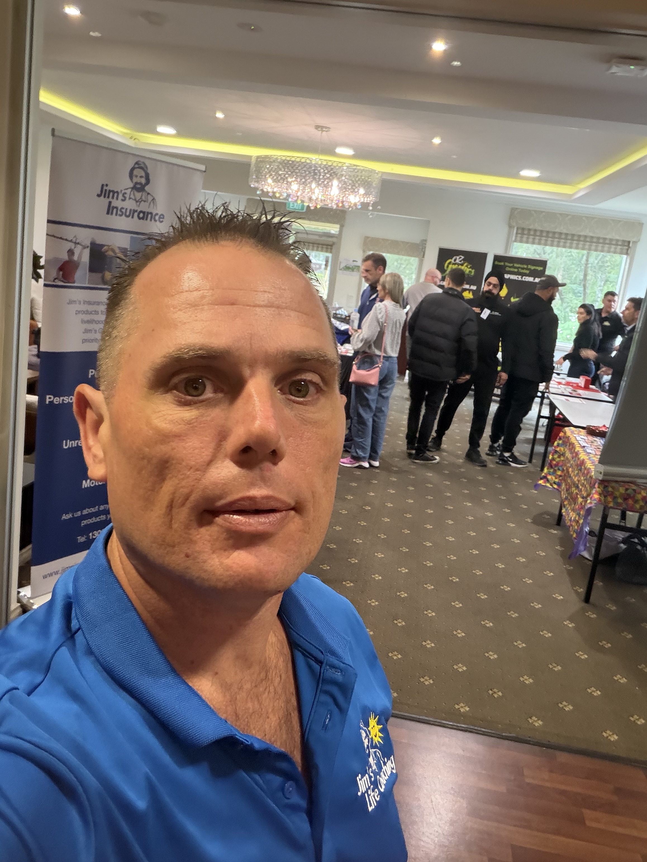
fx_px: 748
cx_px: 324
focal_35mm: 30
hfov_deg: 46.8
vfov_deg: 60.0
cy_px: 431
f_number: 1.9
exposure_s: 1/50
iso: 320
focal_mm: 2.71
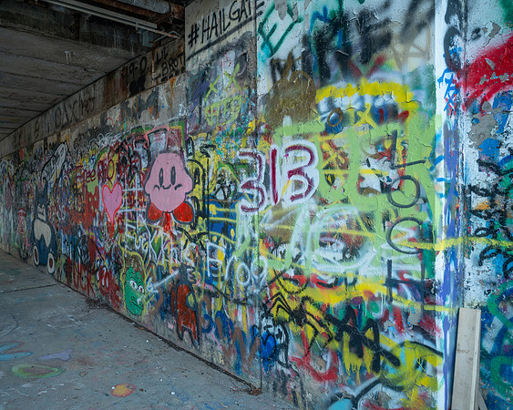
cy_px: 205
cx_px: 209
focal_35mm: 27
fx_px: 411
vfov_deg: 53.1
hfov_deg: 63.5
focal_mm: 24
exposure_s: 1/60
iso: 100
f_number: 2.8
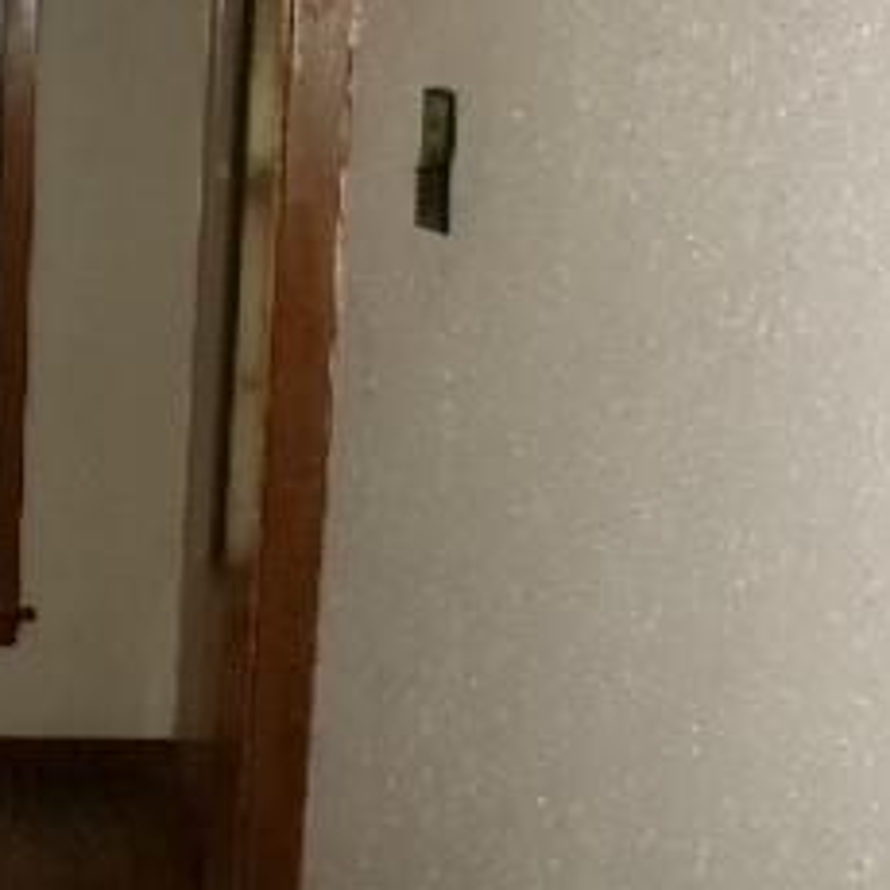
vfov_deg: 25.0
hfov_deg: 22.0
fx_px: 2007
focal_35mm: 69
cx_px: -329
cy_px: 488
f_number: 3.9
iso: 200
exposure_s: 1/34
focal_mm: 5.1
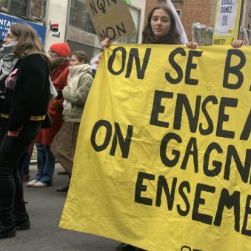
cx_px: 217
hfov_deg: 31.5
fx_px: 427
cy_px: 124
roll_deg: -6.2
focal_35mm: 52
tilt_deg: -1.1
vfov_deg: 32.8
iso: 40
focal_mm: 4.2
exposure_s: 1/121
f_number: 1.6
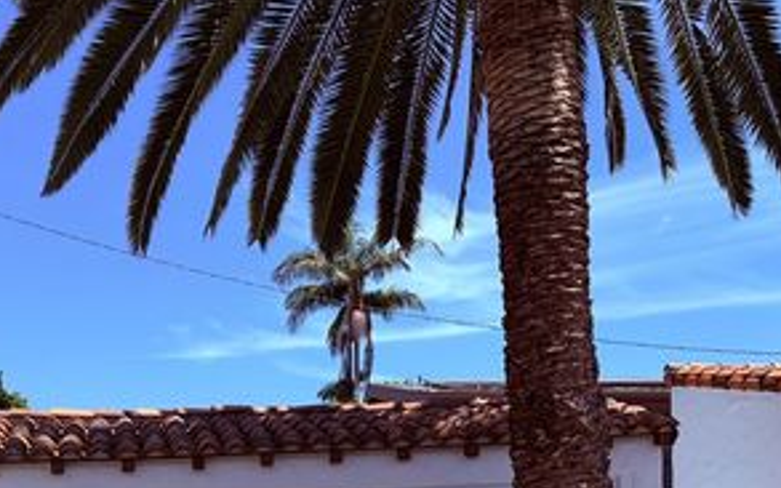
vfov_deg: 26.0
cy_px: 488
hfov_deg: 42.6
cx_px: 344
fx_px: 1000
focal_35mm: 47
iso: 50
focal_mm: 5.96
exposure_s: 1/3125
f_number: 1.6
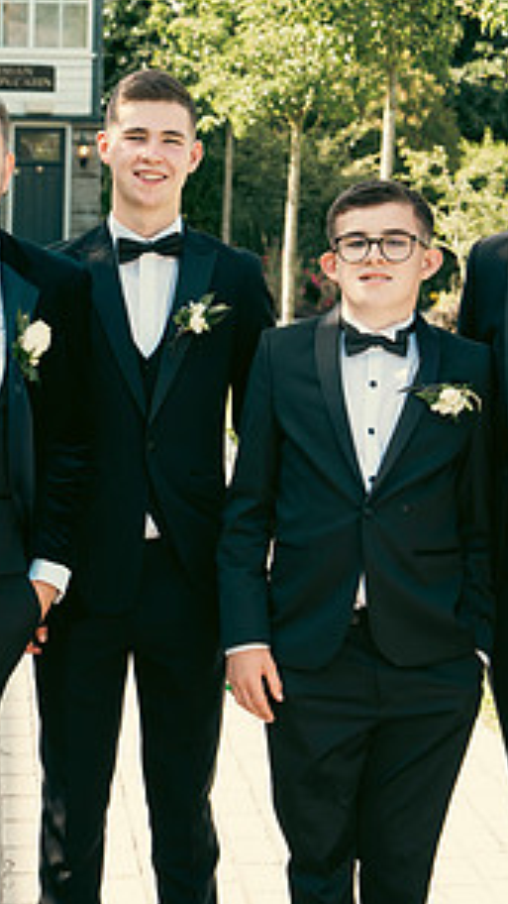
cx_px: 6
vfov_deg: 22.7
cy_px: 409
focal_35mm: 94
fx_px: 2251
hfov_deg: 12.7
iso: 500
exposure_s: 1/400
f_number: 5
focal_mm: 47
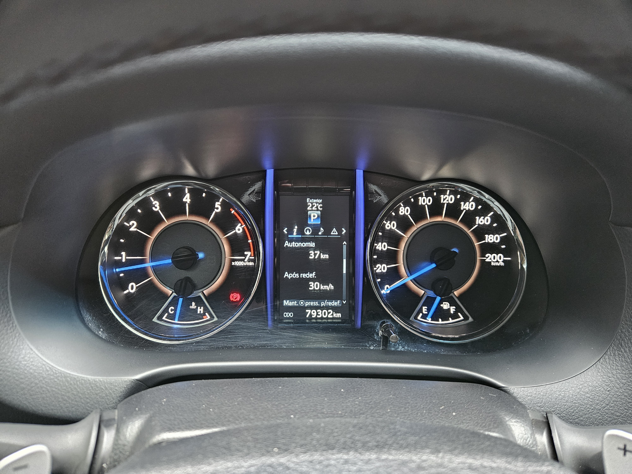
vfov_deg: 58.9
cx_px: 316
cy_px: 237
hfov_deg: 73.9
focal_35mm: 23
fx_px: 420
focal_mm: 5.4
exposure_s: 1/40
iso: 640
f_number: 1.8
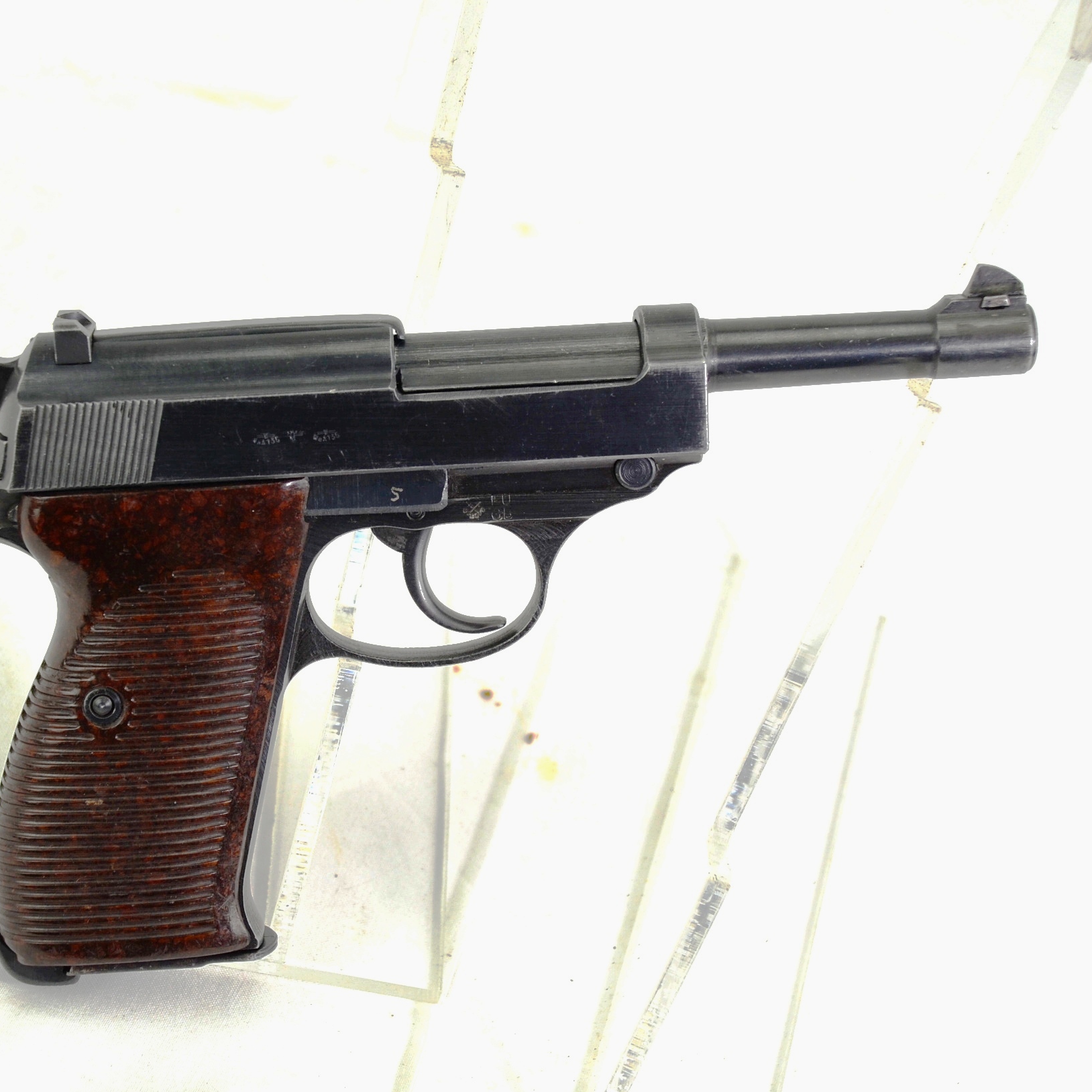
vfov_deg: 22.5
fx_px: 2748
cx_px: 348
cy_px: 546
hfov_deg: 22.4
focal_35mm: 77
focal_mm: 40
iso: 200
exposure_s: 1/125
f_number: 5.6
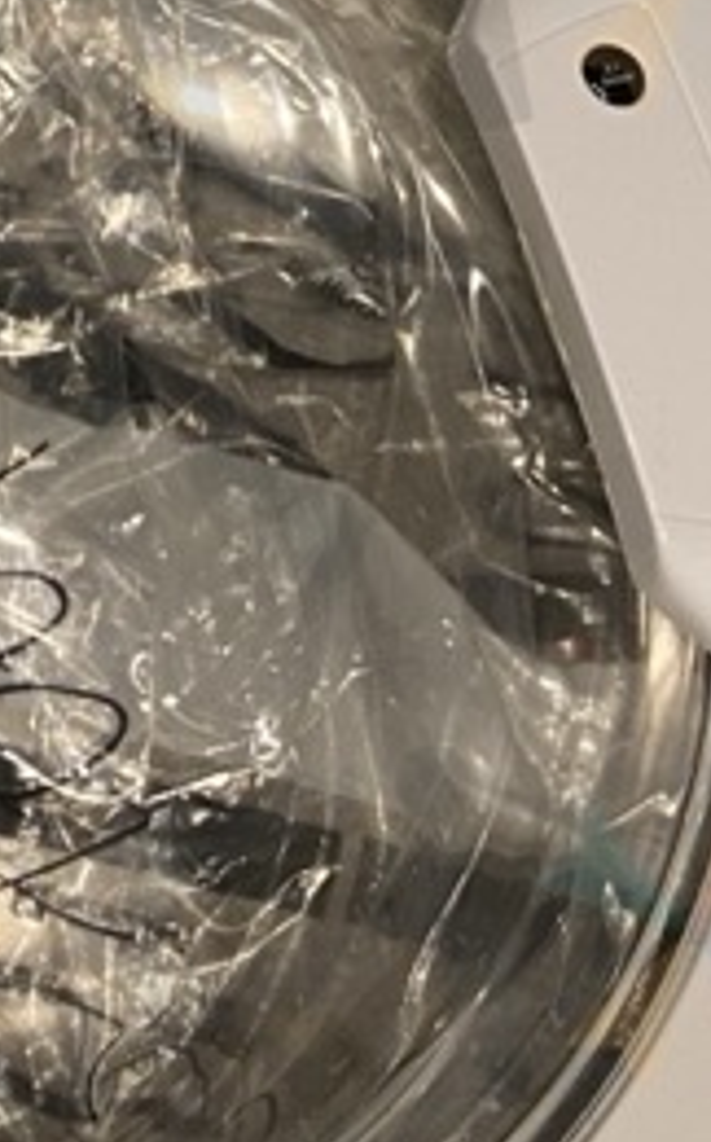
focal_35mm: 106
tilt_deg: -78.6
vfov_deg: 18.3
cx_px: -66
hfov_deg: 12.1
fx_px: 3294
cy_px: -360
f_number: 1.8
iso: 100
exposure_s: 1/50
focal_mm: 4.25
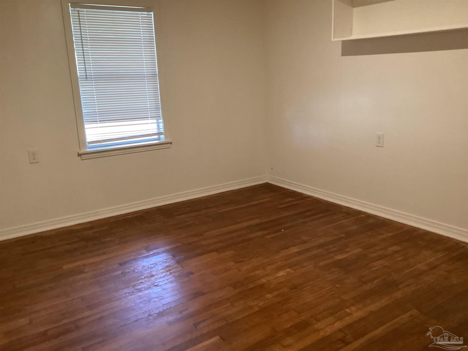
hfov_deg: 58.4
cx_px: 234
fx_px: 419
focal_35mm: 31
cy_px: 176
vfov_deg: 45.4
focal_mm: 3.3
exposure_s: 1/40
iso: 320
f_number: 2.4
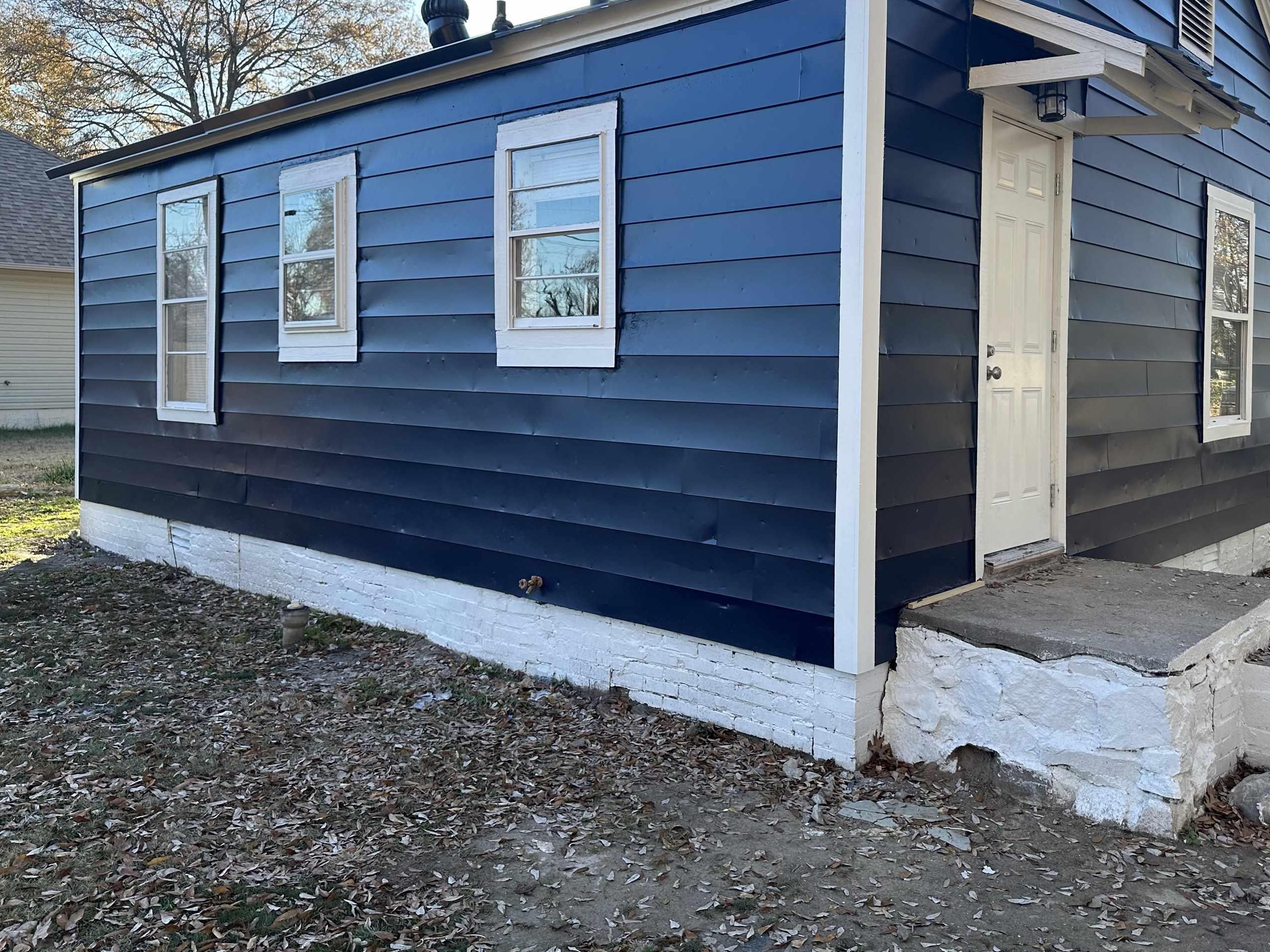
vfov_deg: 48.0
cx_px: 734
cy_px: 382
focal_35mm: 29
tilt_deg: -0.7
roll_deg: -0.7
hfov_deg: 61.3
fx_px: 1064
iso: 80
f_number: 1.78
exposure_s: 1/667
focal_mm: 6.86
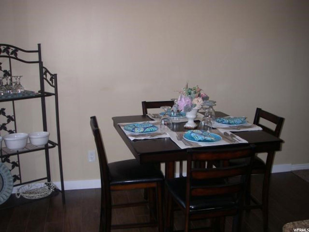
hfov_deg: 49.0
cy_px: 116
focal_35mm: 38
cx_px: 154
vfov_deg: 37.7
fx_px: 339
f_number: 3.3
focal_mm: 6.3
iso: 160
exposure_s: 1/40
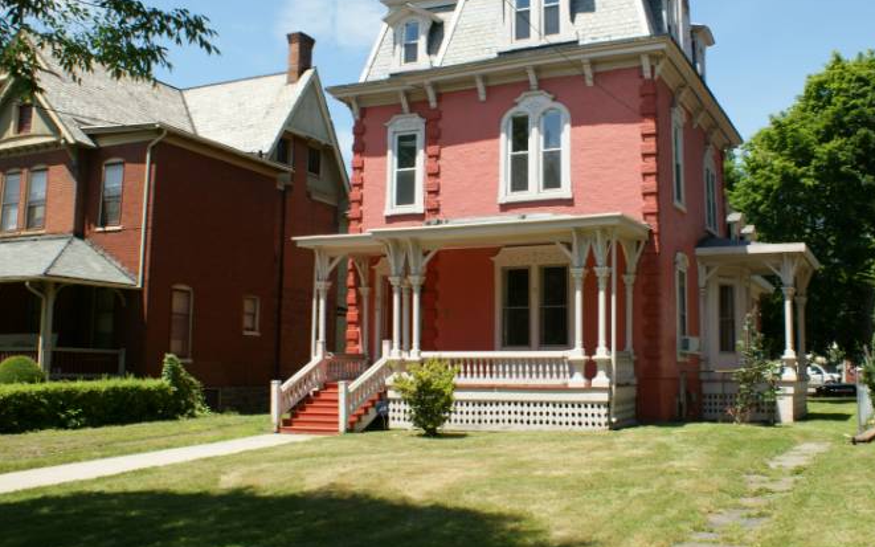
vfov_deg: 34.4
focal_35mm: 37
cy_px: 238
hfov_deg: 52.5
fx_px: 882
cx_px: 507
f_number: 10
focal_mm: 20
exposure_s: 1/80
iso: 100
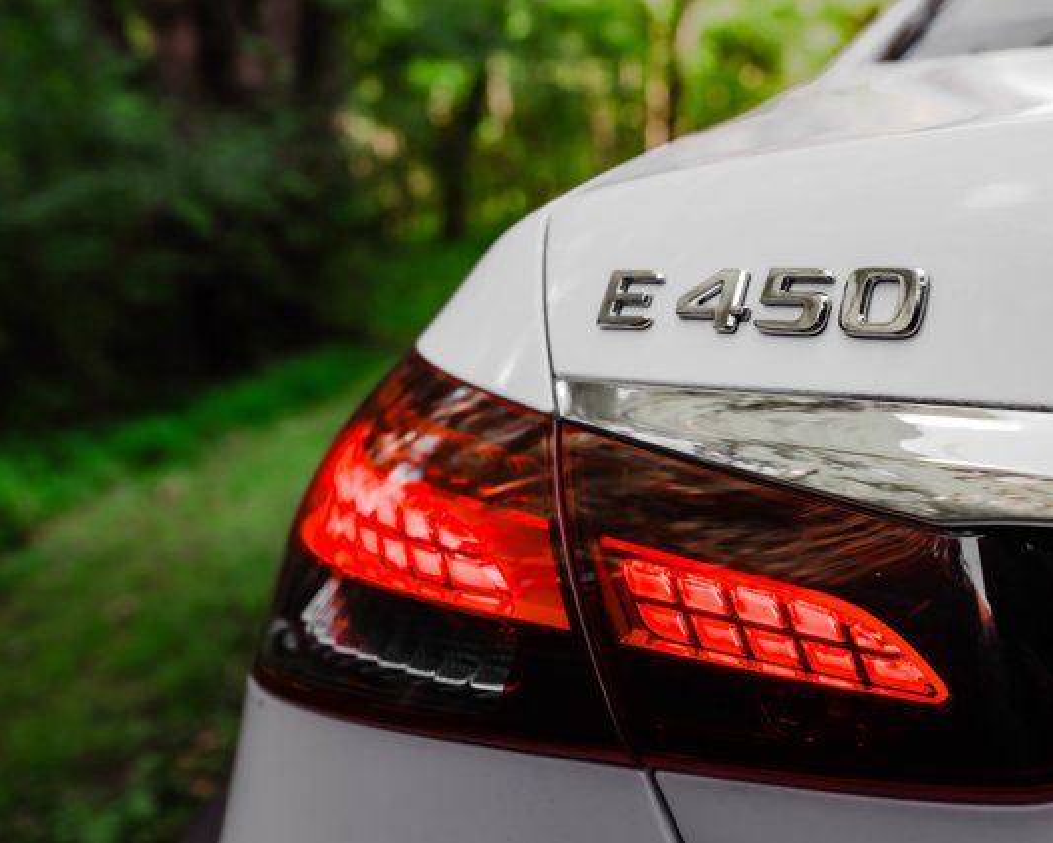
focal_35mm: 51
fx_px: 1589
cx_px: 634
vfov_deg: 29.7
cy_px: 422
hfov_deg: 36.5
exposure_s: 1/250
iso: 500
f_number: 5.6
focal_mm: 45
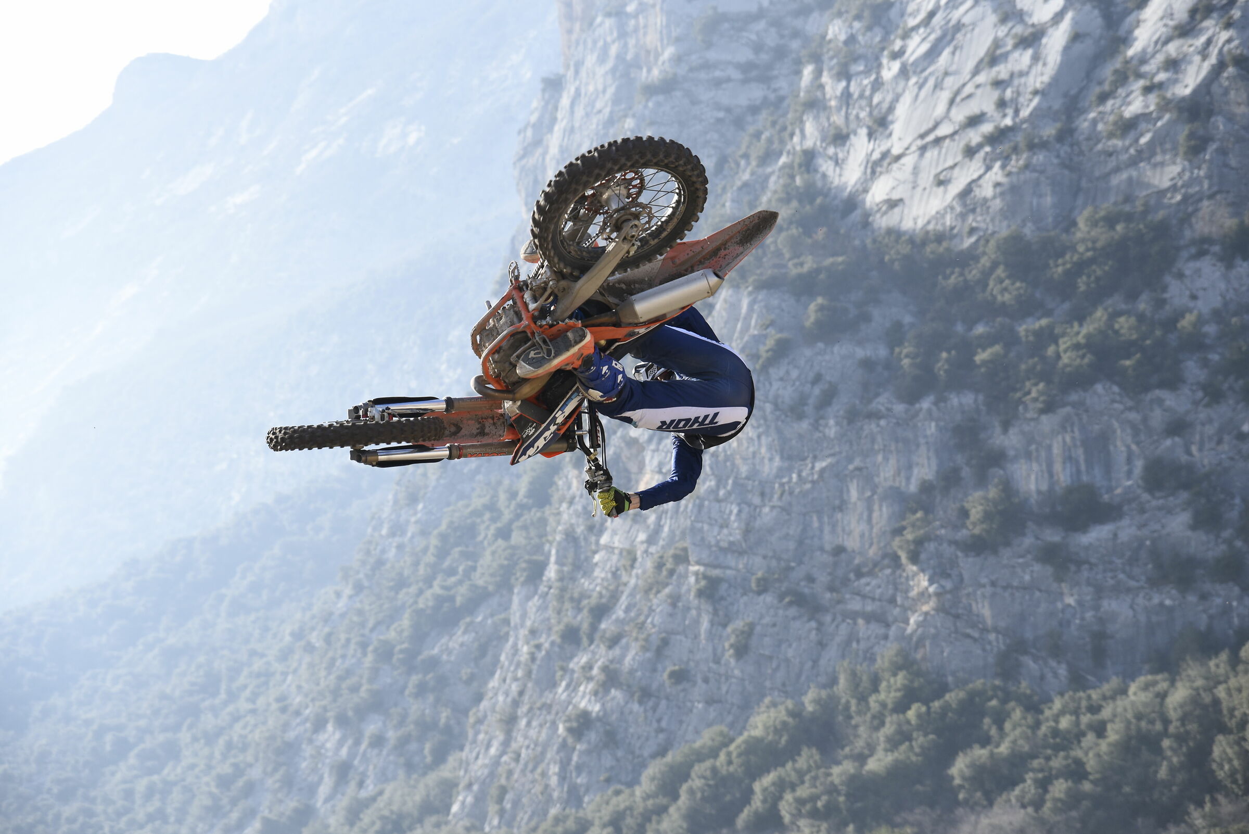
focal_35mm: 65
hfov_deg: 30.9
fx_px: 2256
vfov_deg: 20.9
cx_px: 624
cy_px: 417
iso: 800
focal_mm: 65
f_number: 4
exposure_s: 1/3200
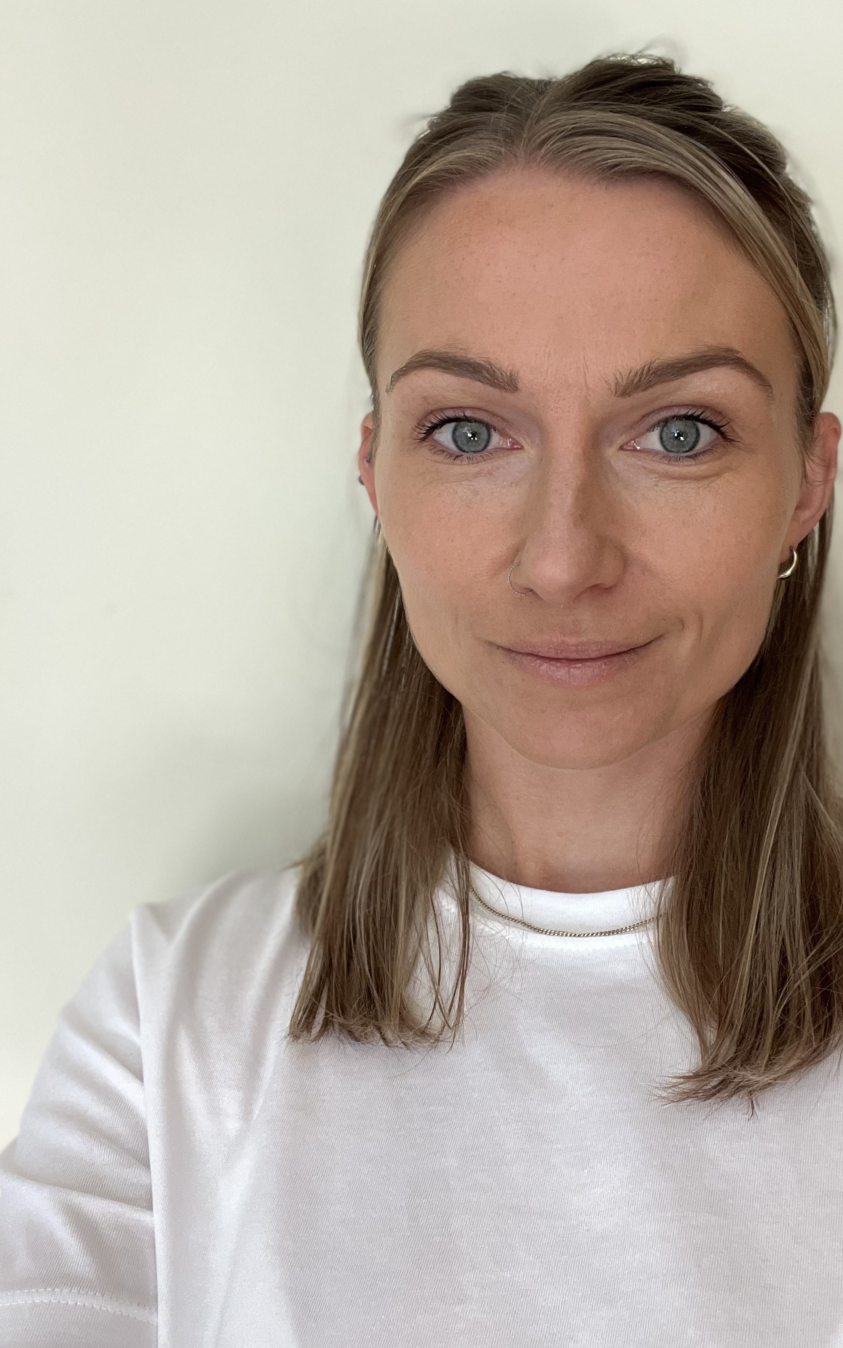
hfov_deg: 39.3
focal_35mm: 32
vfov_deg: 59.7
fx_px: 1176
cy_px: 676
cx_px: 502
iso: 160
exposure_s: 1/60
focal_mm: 2.71
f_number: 2.2
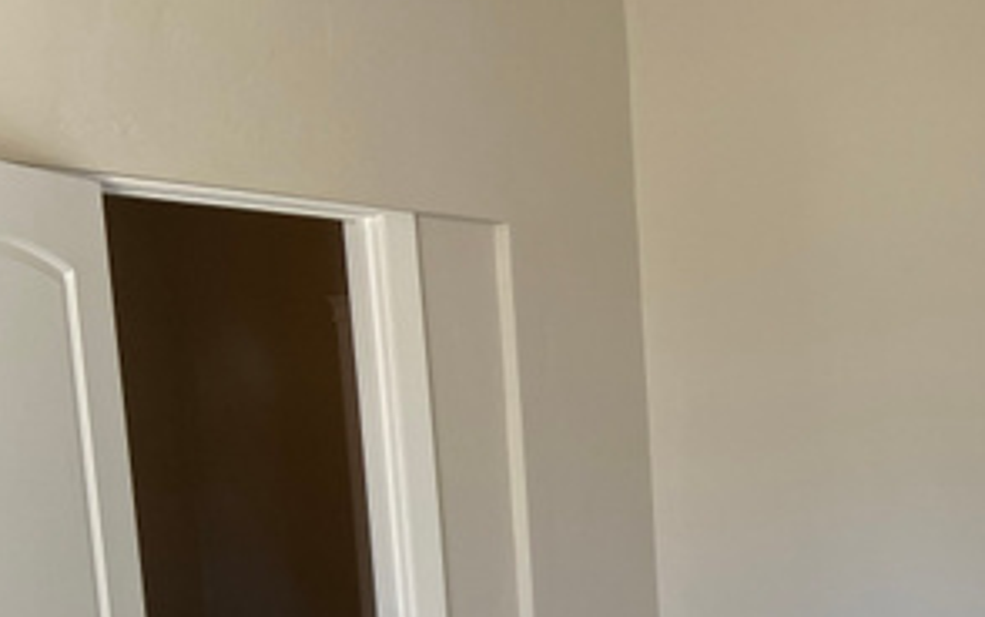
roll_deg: +0.2
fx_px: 1611
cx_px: 998
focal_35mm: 60
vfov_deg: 20.7
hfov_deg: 31.3
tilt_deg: -7.6
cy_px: 671
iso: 64
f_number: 1.8
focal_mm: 4.25
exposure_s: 1/121
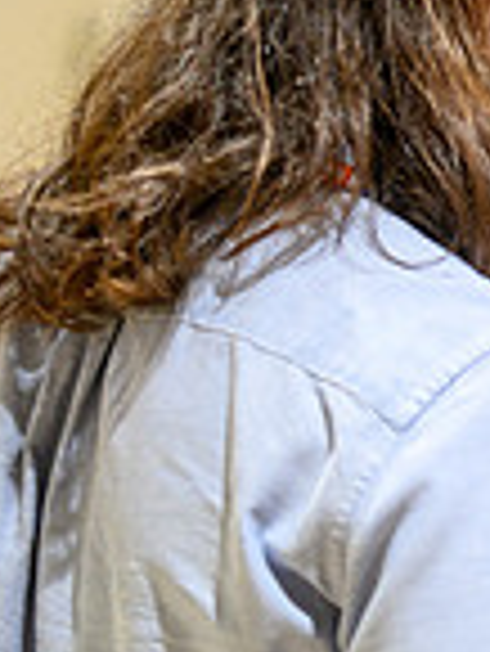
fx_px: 2582
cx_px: 1016
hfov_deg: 10.0
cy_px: 447
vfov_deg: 14.4
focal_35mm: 137
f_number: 2
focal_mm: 35
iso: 900
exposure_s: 1/200
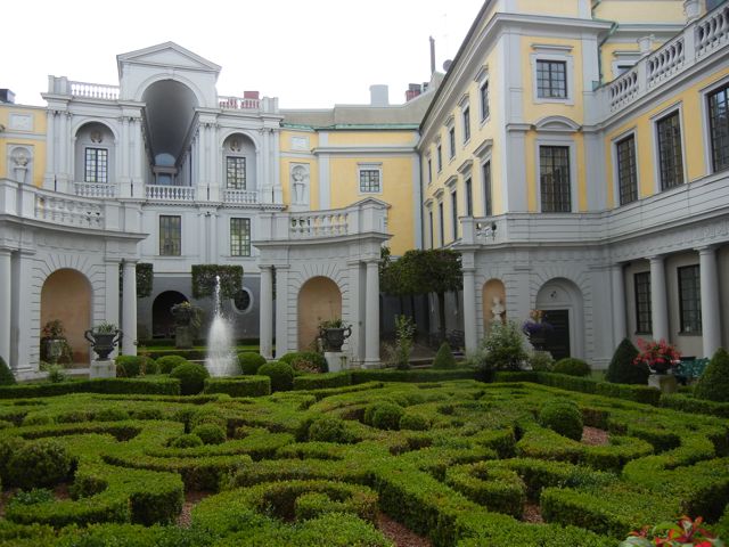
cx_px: 364
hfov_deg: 60.0
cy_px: 274
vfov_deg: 46.8
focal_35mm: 30
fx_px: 632
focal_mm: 5.4
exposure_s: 1/163
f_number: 3.5
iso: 160
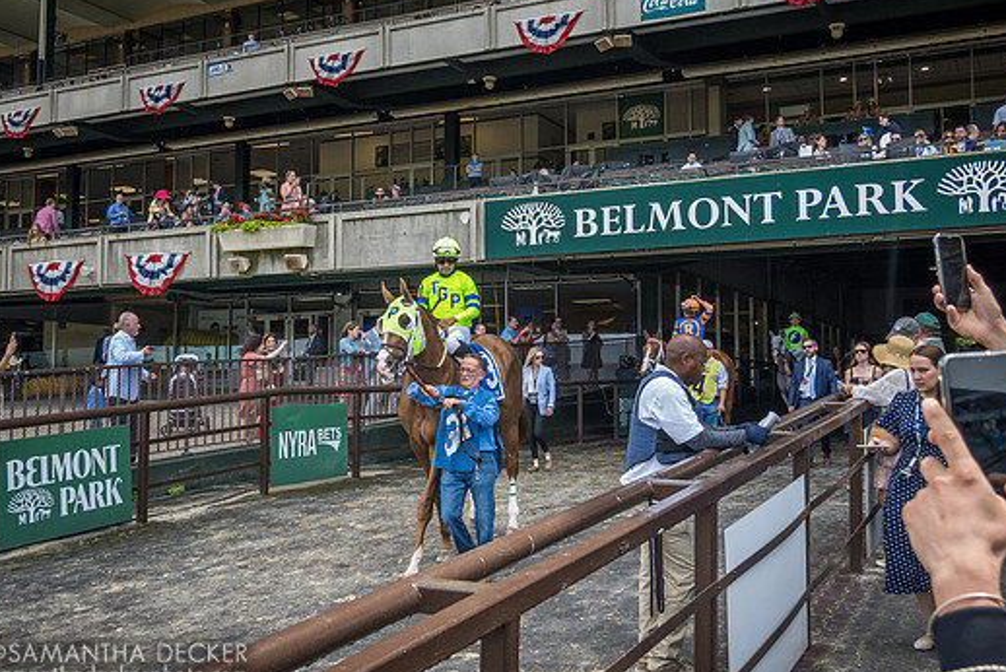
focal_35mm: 40
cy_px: 325
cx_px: 476
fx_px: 1118
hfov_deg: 48.4
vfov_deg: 33.4
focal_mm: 11.76
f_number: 3.5
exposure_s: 1/320
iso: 100
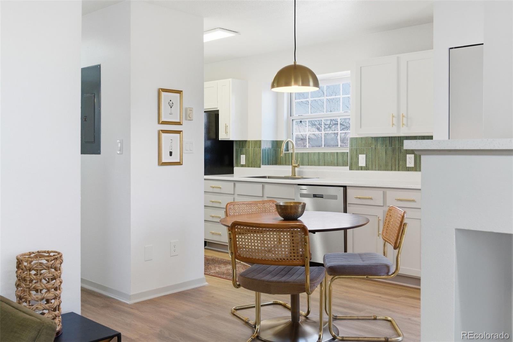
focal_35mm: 35
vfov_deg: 37.9
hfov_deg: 54.4
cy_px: 171
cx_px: 256
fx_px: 499
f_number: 6.3
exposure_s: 1/500
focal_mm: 35
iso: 800
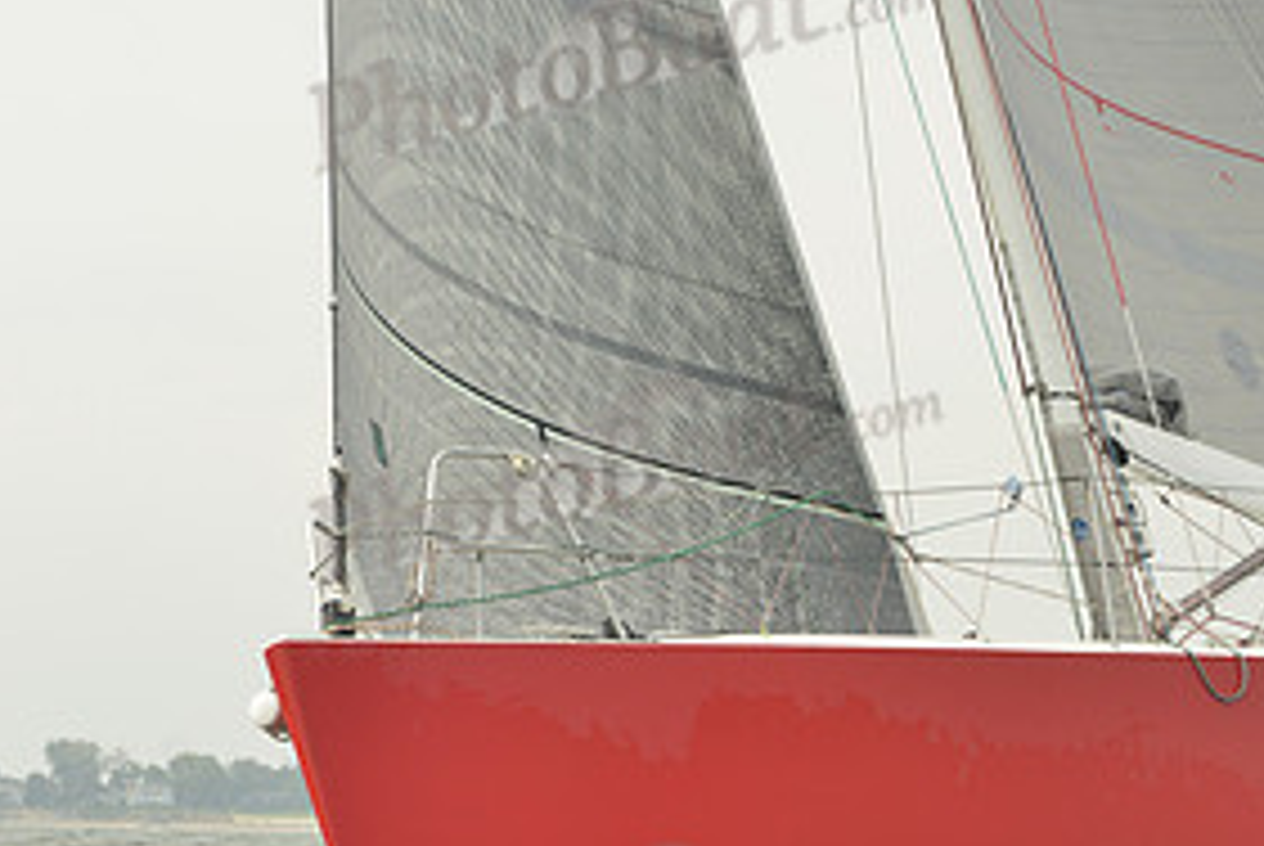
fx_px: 5799
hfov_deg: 12.3
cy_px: 641
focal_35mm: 165
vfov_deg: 8.3
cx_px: 1179
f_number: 7.1
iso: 320
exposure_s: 1/1250
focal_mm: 80
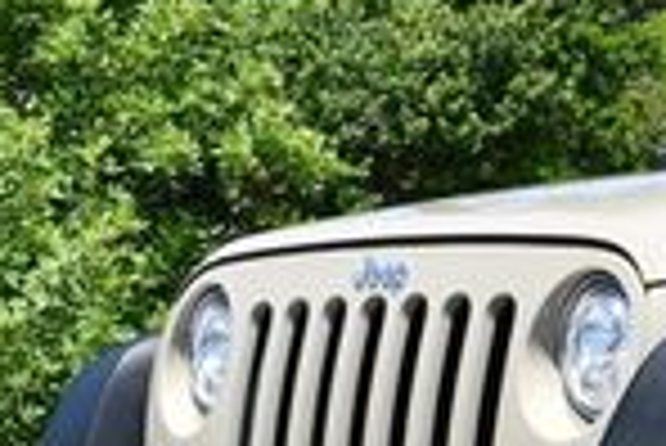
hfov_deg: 8.7
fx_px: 4167
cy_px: 302
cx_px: 1323
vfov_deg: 6.1
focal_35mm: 225
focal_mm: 26
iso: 160
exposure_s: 1/250
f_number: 8
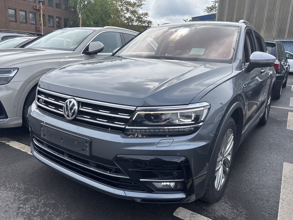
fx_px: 229
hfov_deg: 65.3
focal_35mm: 27
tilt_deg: -11.5
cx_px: 147
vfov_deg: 51.4
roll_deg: -2.5
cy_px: 110
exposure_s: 1/2024
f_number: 1.6
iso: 50
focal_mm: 5.96
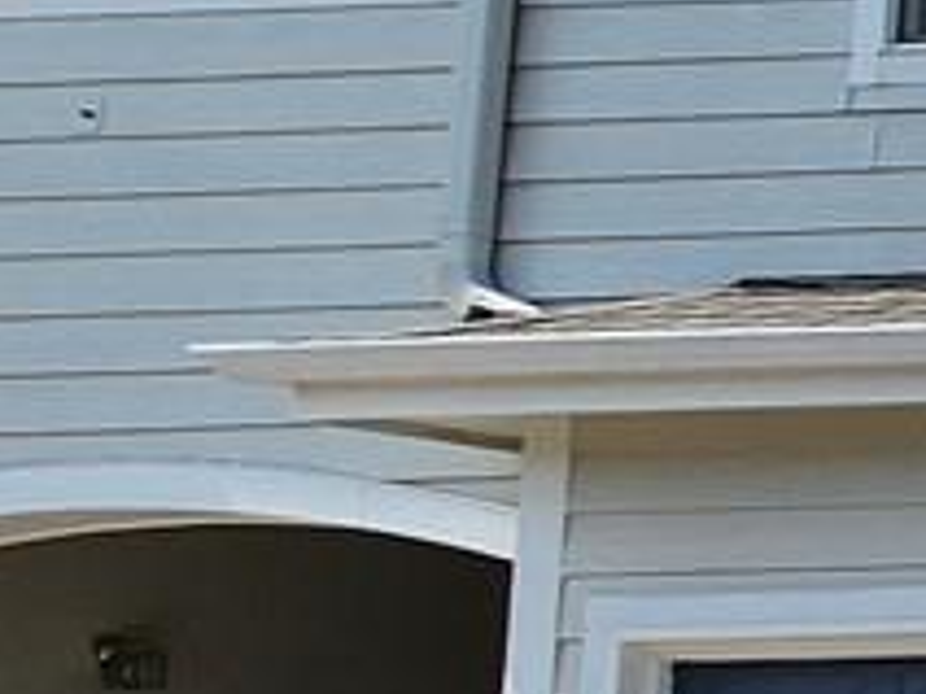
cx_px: 3385
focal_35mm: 98
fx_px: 2622
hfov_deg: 9.1
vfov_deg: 14.9
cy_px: 620
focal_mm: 2.2
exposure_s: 1/1601
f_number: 2.2
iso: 50
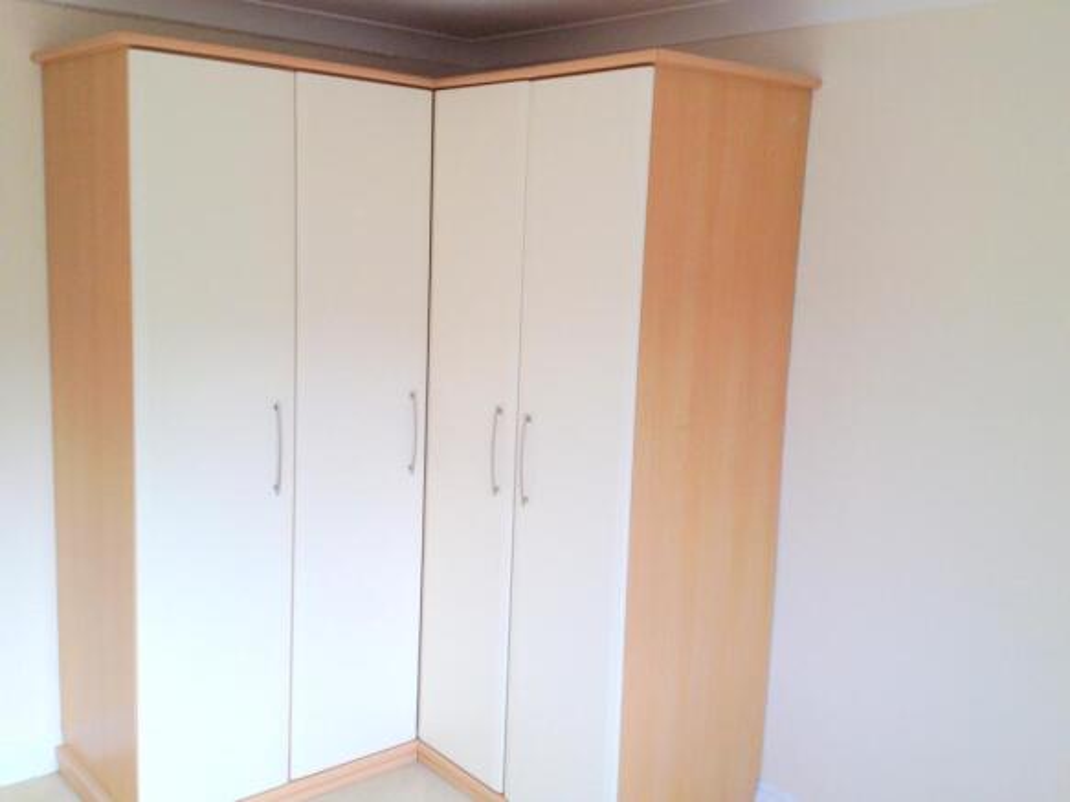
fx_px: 1082
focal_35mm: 35
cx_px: 535
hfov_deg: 52.6
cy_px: 401
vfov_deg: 40.7
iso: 64
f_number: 2.4
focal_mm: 4.28
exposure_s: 1/120
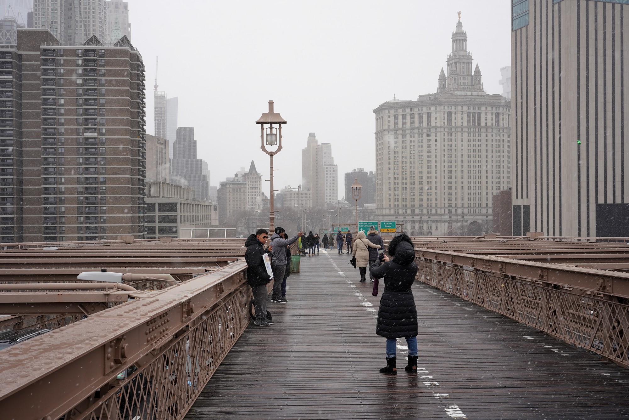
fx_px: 699
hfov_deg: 48.5
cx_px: 314
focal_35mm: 40
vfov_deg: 33.4
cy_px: 210
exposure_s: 1/125
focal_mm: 40
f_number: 11
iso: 320
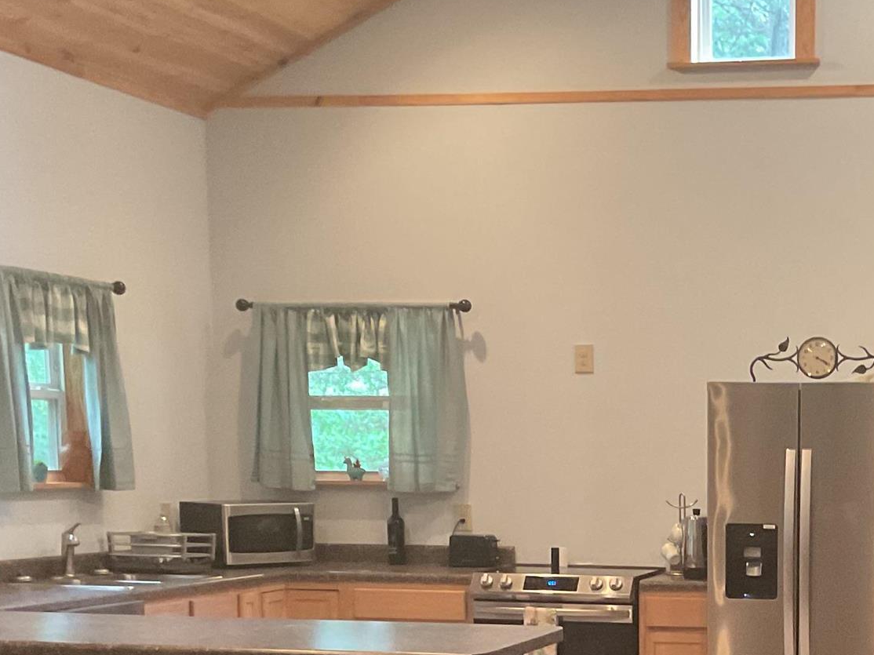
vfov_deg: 17.6
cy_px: 767
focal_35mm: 80
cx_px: 759
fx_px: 2019
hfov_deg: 23.9
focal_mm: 3
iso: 400
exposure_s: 1/30
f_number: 1.8
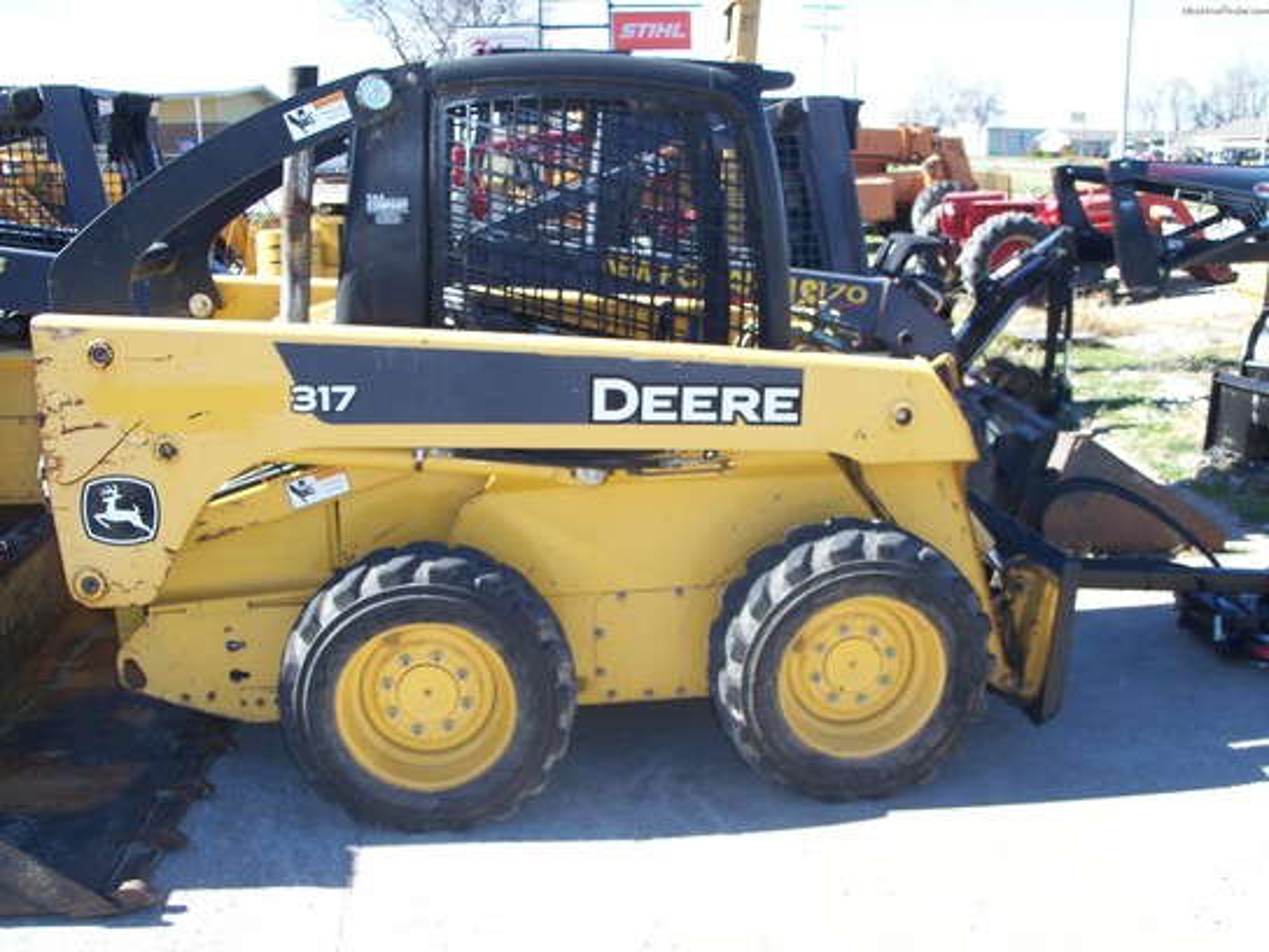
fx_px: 1283
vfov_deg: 40.7
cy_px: 476
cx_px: 634
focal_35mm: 35
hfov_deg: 52.6
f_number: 3
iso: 64
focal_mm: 6.3
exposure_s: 1/250
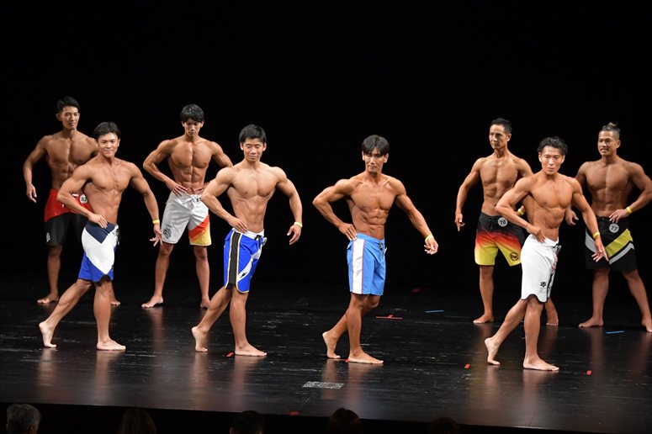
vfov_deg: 8.2
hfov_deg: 12.2
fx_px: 3041
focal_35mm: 168
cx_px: 326
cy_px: 217
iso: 3200
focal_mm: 112
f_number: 5.6
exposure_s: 1/400
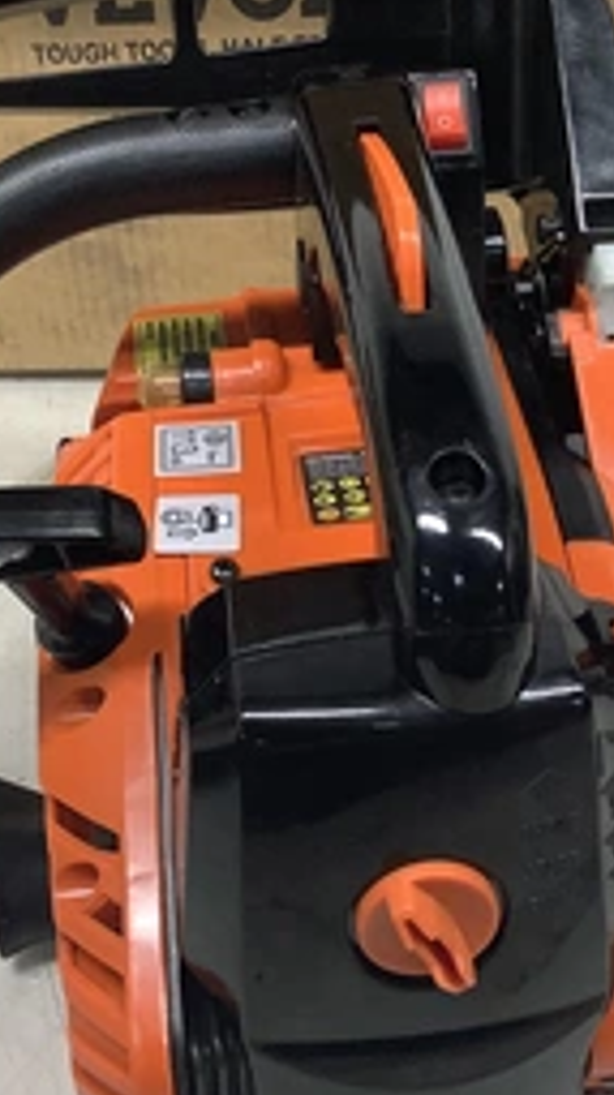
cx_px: 348
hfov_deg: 22.6
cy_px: 563
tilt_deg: -34.3
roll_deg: +3.4
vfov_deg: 39.2
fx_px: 1538
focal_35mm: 53
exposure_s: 1/120
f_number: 2.4
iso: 64
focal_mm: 3.3
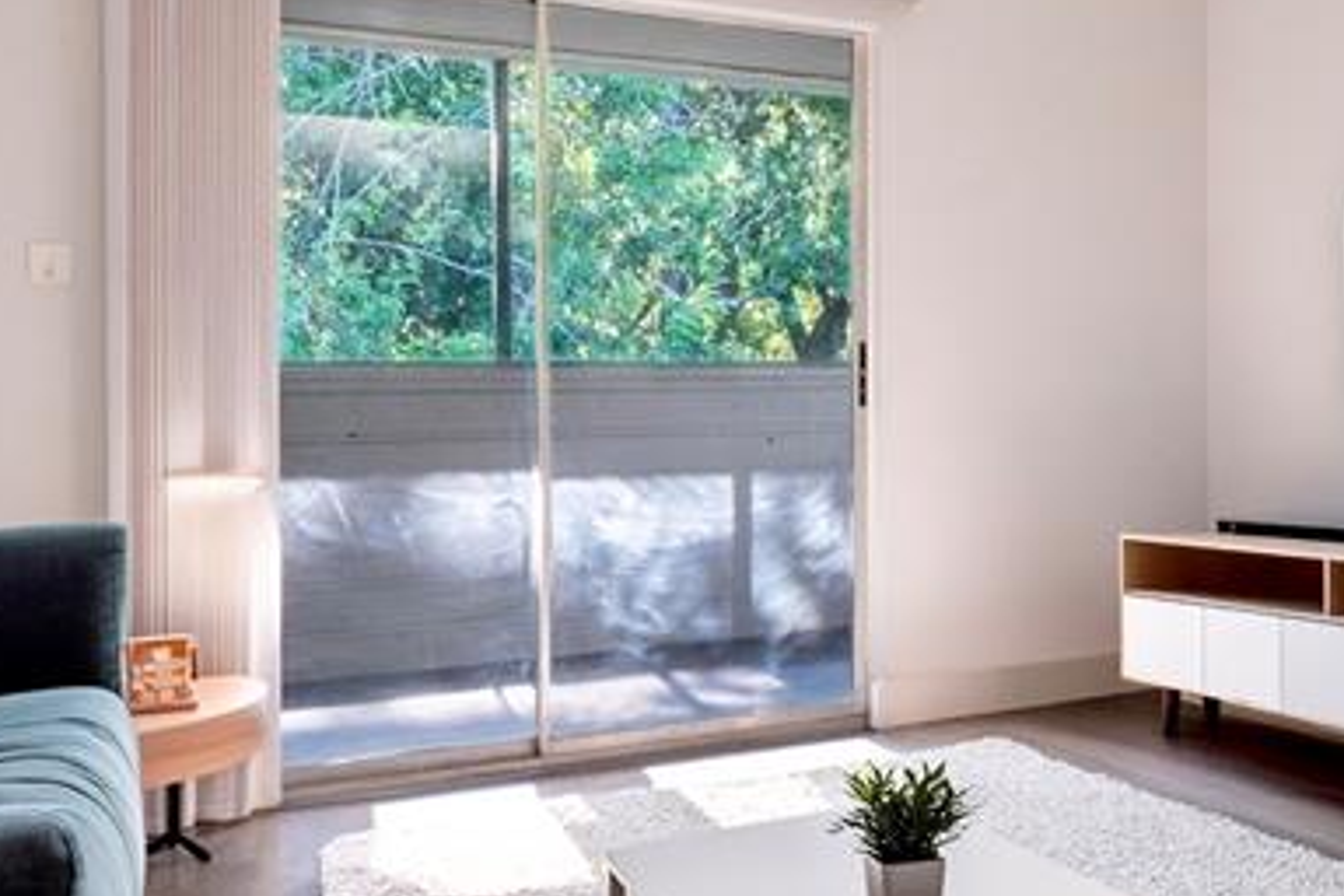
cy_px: 371
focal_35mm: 40
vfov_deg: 33.3
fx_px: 1493
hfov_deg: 45.0
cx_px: 1152
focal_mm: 10
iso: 280
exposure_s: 1/15
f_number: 9
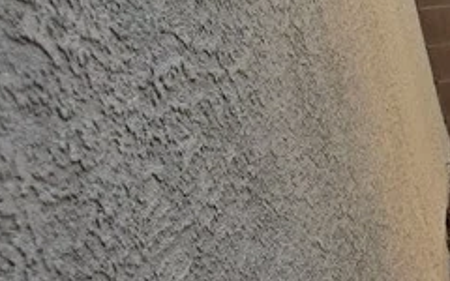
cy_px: 356
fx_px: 1275
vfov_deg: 12.2
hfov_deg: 15.4
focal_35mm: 104
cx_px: 941
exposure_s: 1/2140
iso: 80
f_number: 1.7
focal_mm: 6.3
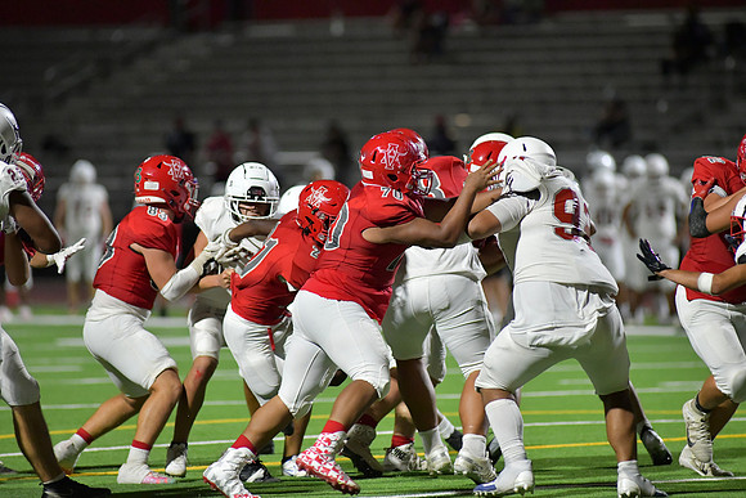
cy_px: 249
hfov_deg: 6.9
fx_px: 6218
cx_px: 373
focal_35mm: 300
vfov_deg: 4.6
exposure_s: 1/1250
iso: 7200
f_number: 4
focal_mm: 300
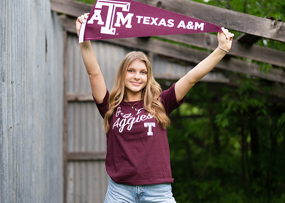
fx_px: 432
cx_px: 131
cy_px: 102
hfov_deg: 36.5
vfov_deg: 26.5
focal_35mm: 53
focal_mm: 50
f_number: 1.2
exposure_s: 1/500
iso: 125
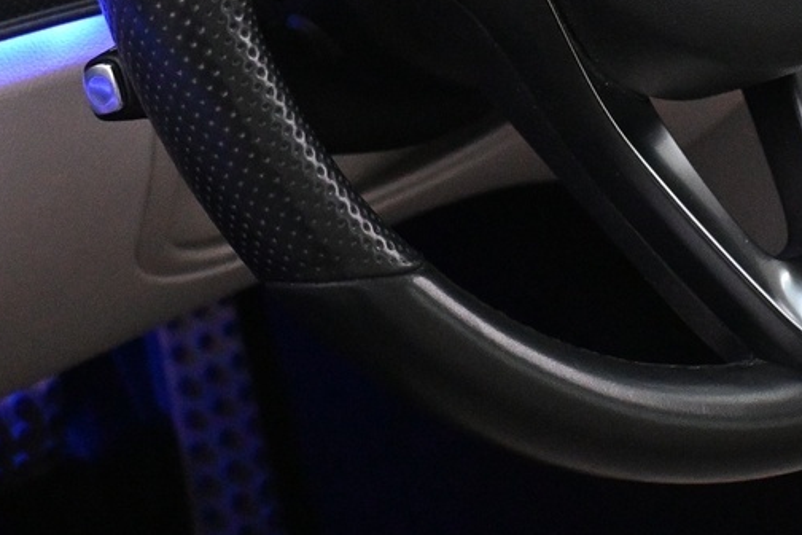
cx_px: 554
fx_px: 2361
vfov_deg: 12.4
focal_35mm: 106
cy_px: -221
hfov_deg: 19.2
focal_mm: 22
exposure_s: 1/50
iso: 4000
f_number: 4
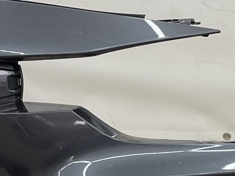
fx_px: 720
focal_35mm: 106
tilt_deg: -19.7
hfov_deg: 18.5
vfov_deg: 13.6
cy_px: 203
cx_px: 156
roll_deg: +1.9
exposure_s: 1/100
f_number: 1.8
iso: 25
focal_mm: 3
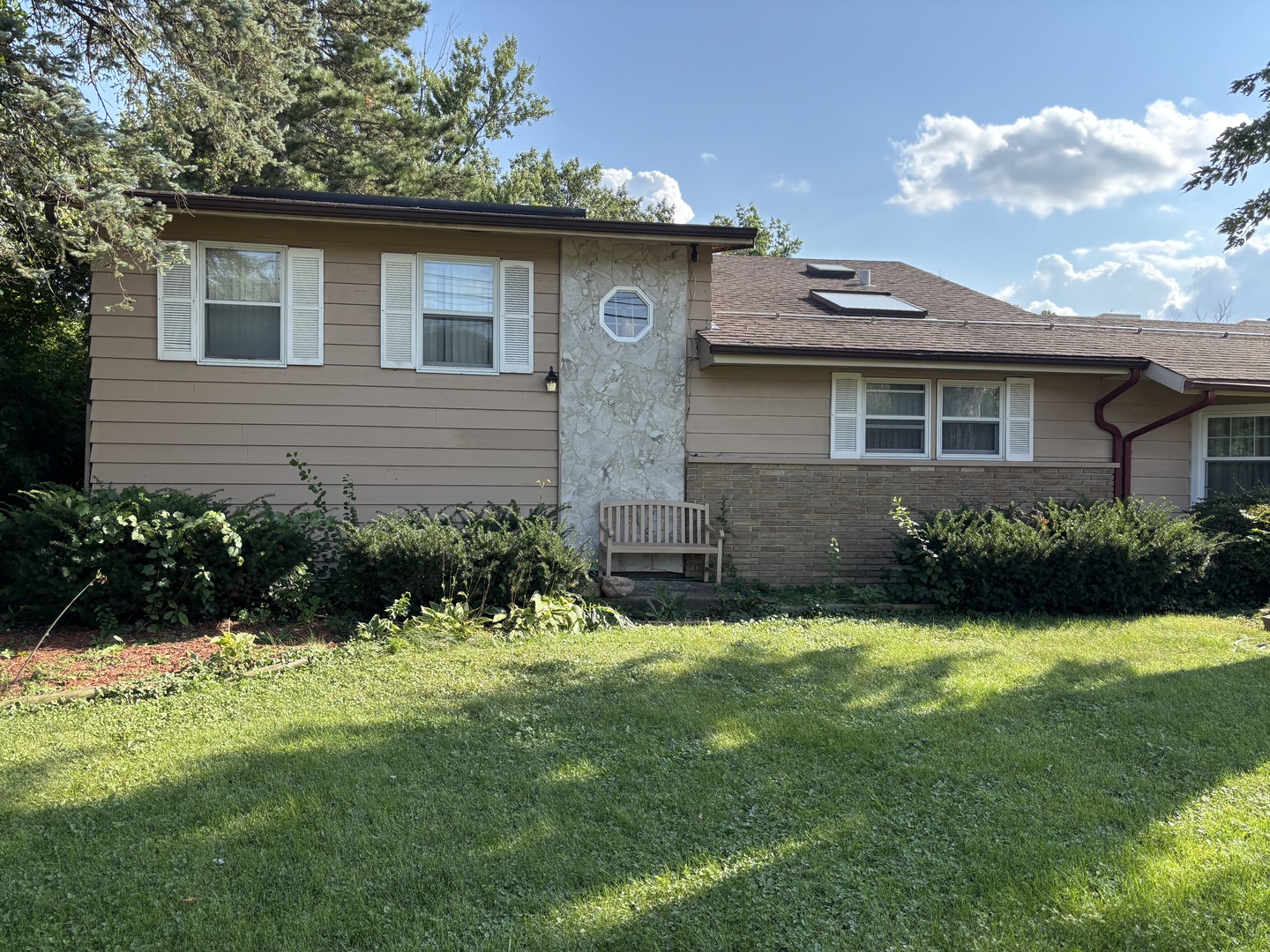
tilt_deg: -1.2
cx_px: 635
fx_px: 954
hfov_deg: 67.3
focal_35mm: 26
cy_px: 476
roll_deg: +0.1
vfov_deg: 53.1
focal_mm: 5.96
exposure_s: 1/1037
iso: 50
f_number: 1.6
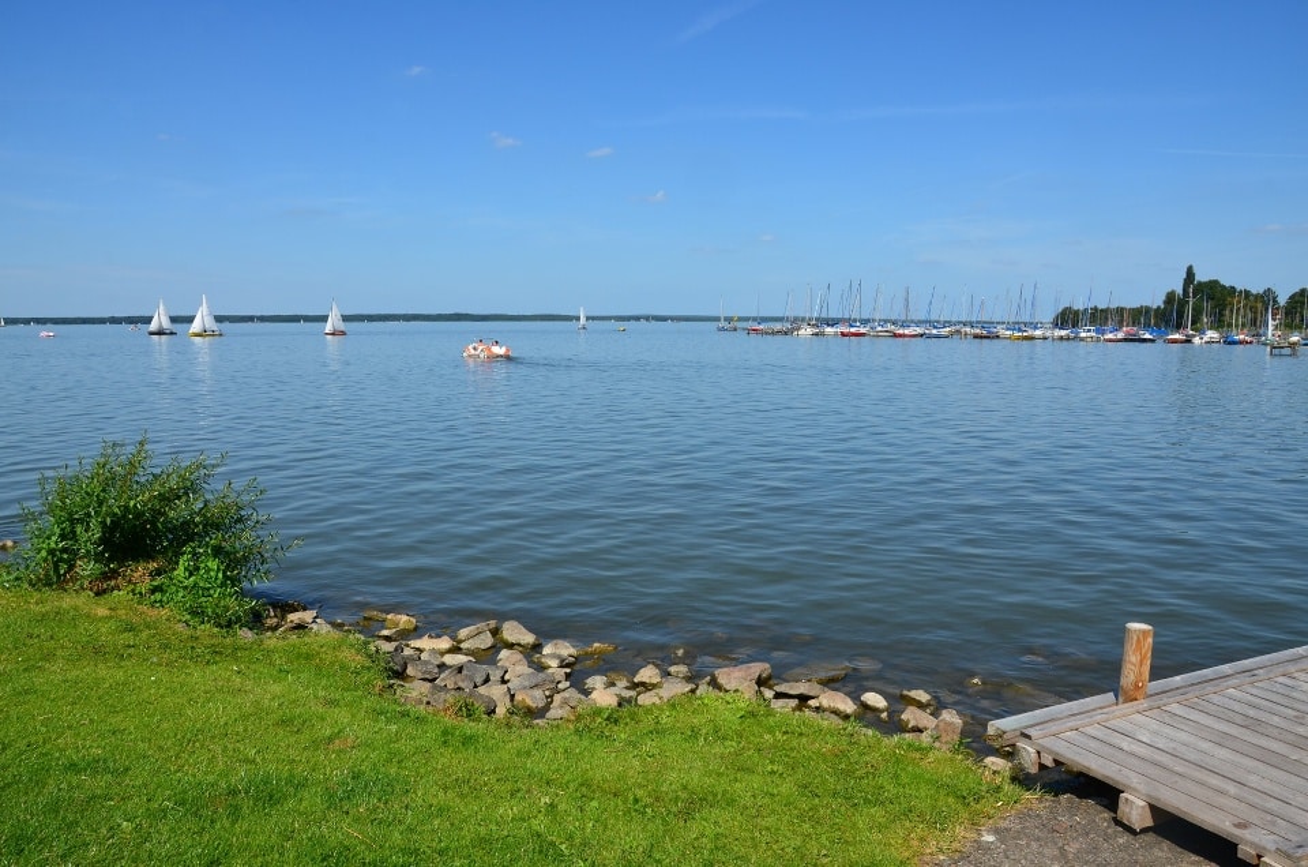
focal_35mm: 27
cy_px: 434
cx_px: 654
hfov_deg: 67.5
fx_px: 979
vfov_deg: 47.7
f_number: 11
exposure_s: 1/125
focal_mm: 18
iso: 100
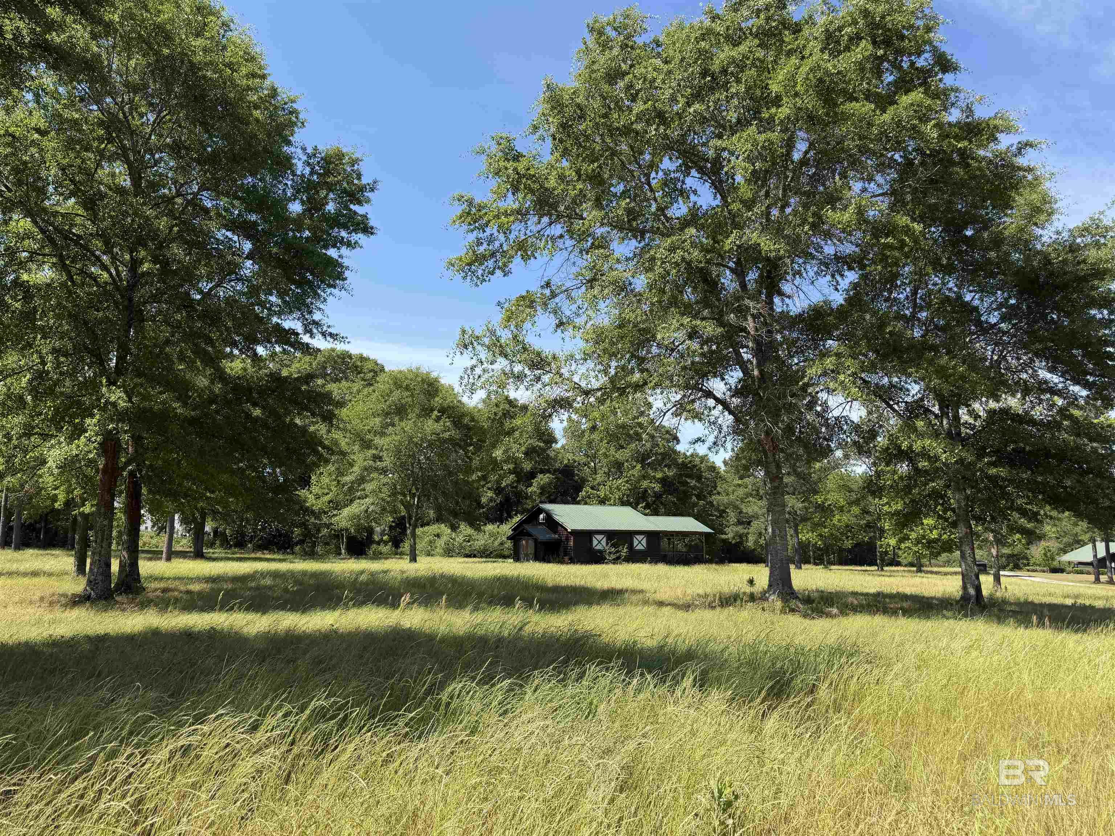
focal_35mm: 24
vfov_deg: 56.8
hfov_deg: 71.6
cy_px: 418
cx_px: 558
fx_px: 773
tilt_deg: +7.5
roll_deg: -0.7
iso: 80
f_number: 1.78
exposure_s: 1/2525
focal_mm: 6.76
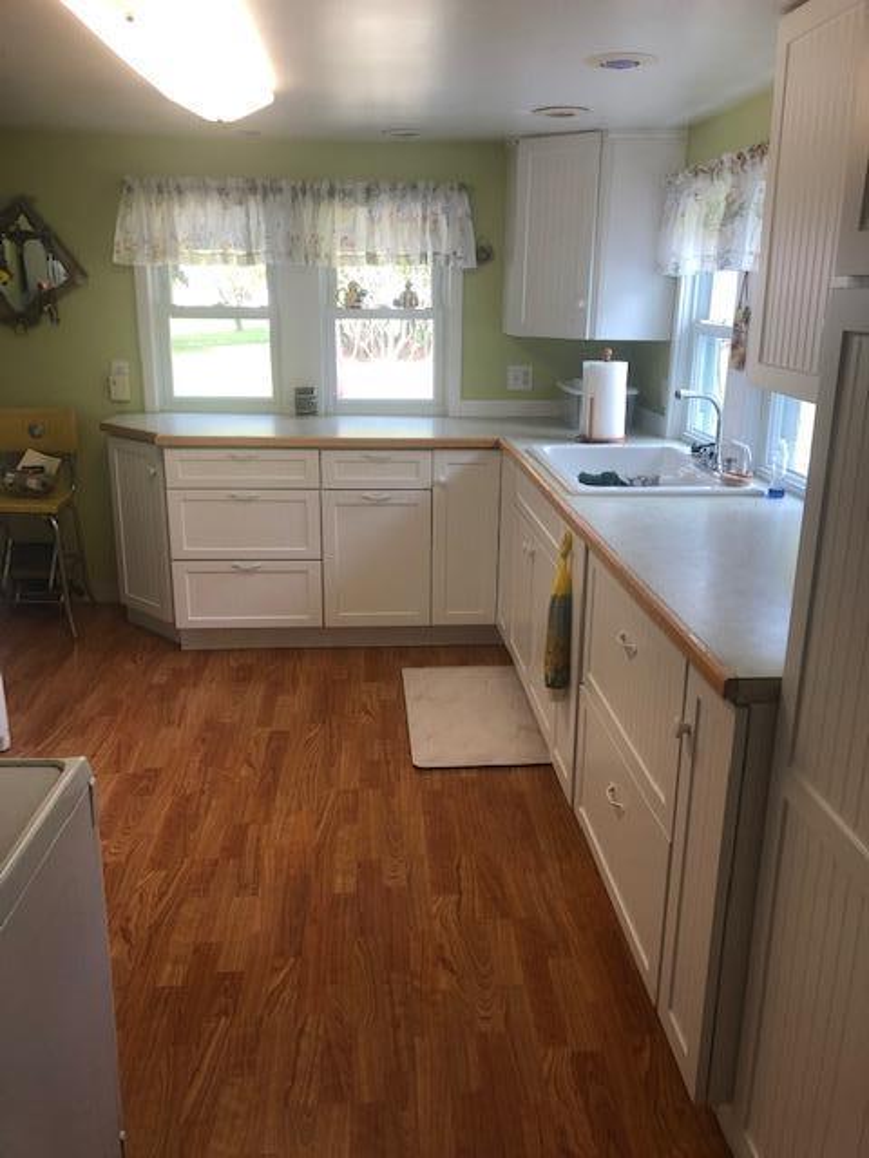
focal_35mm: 28
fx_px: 937
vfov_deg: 63.4
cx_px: 434
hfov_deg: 49.7
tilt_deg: -15.5
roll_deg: -1.0
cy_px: 579
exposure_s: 1/40
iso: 25
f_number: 1.8
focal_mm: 3.99
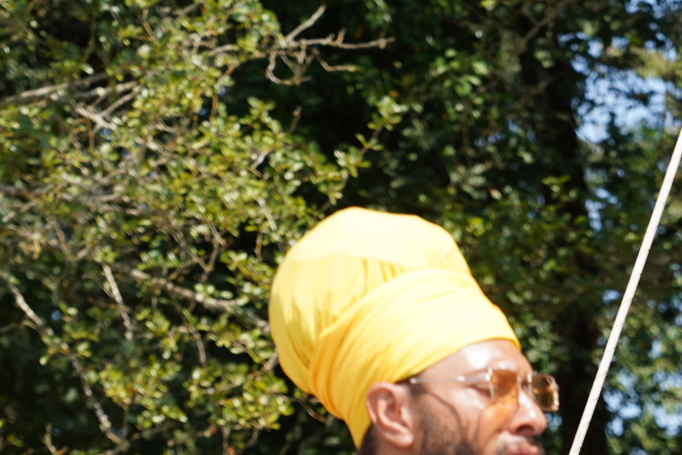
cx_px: 302
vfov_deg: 4.6
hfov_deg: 7.0
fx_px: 5608
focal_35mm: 296
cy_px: 635
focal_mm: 105
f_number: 6.3
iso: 100
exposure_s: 1/200
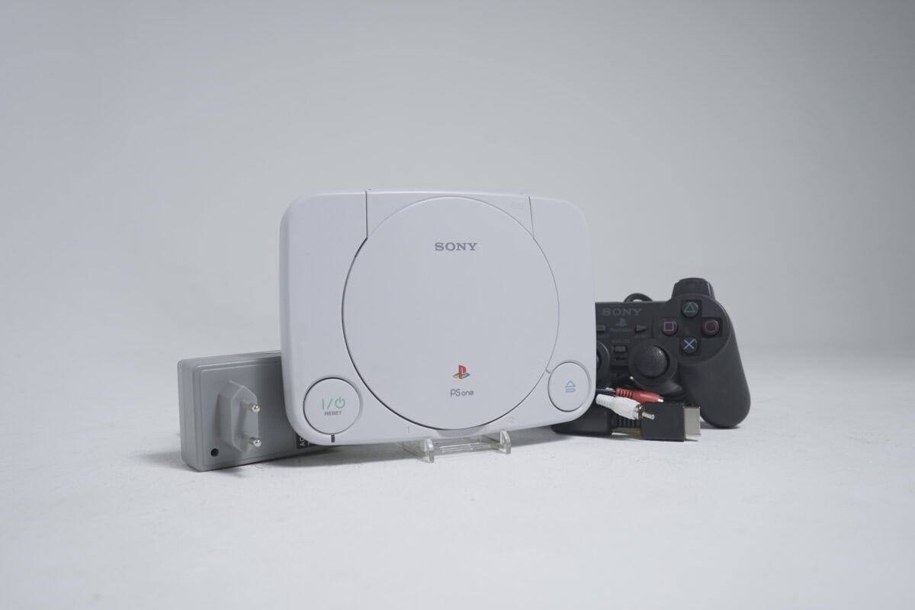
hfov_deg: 63.7
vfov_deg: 45.0
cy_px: 305
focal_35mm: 29
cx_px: 458
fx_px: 737
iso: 100
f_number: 5.6
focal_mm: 29
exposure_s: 1/6
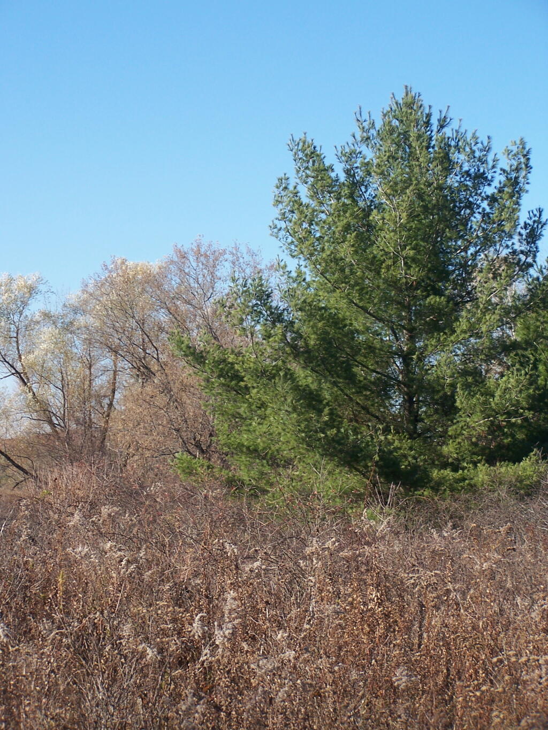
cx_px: 274
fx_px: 2216
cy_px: 365
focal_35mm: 105
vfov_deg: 18.7
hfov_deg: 14.1
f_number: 3.2
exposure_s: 1/640
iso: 80
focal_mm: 17.5
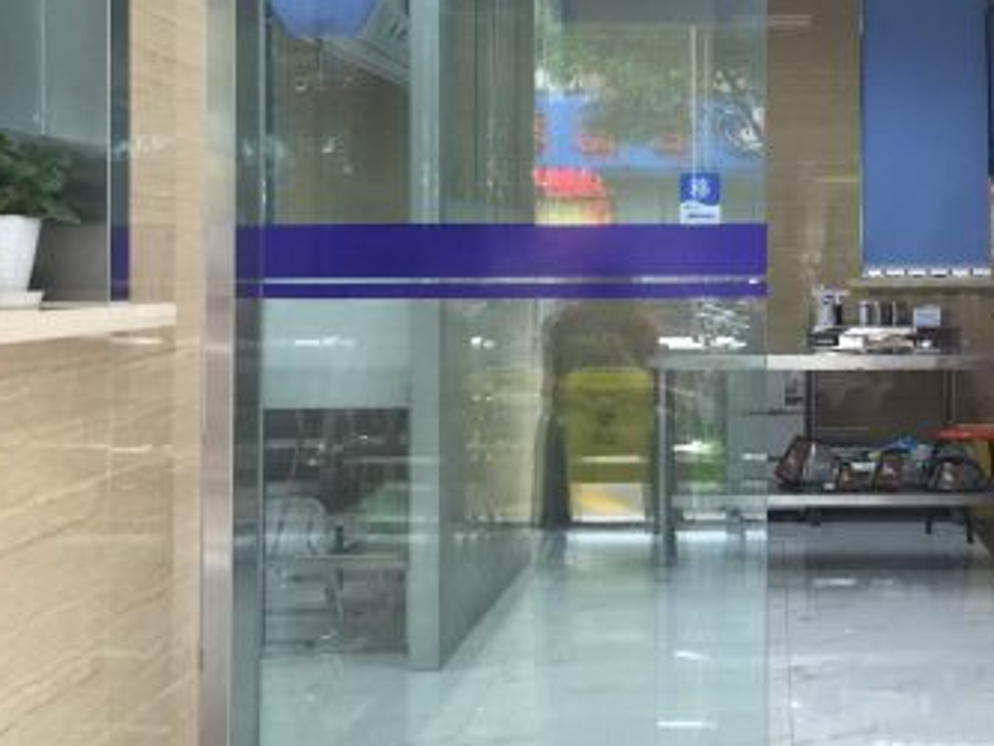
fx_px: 1752
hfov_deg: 31.0
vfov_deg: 23.9
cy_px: 249
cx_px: 767
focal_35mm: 61
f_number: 2.2
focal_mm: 4.15
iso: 50
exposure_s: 1/15
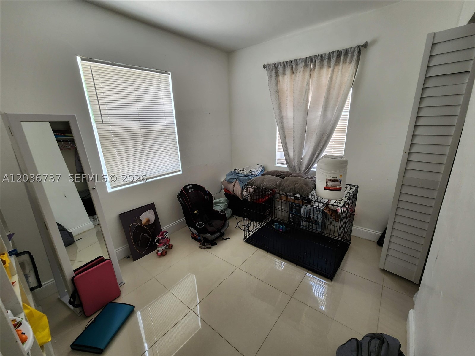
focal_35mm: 13
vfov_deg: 89.9
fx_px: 178
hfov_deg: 106.2
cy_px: 178
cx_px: 238
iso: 64
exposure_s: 1/60
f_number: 2.2
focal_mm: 2.2
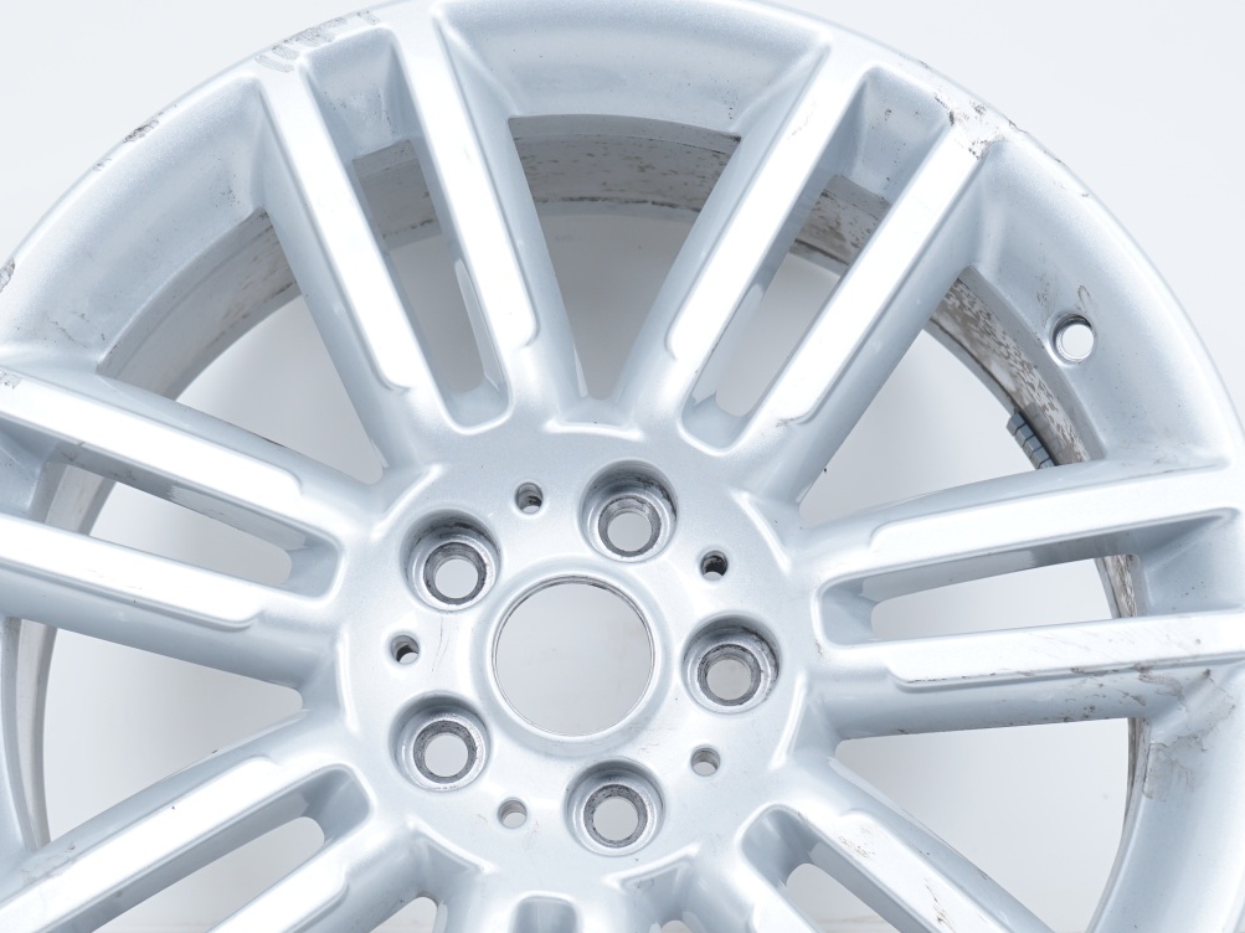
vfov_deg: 18.1
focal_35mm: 81
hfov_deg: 24.1
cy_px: 667
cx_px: 540
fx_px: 2913
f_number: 7.1
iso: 200
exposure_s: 1/125
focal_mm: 44
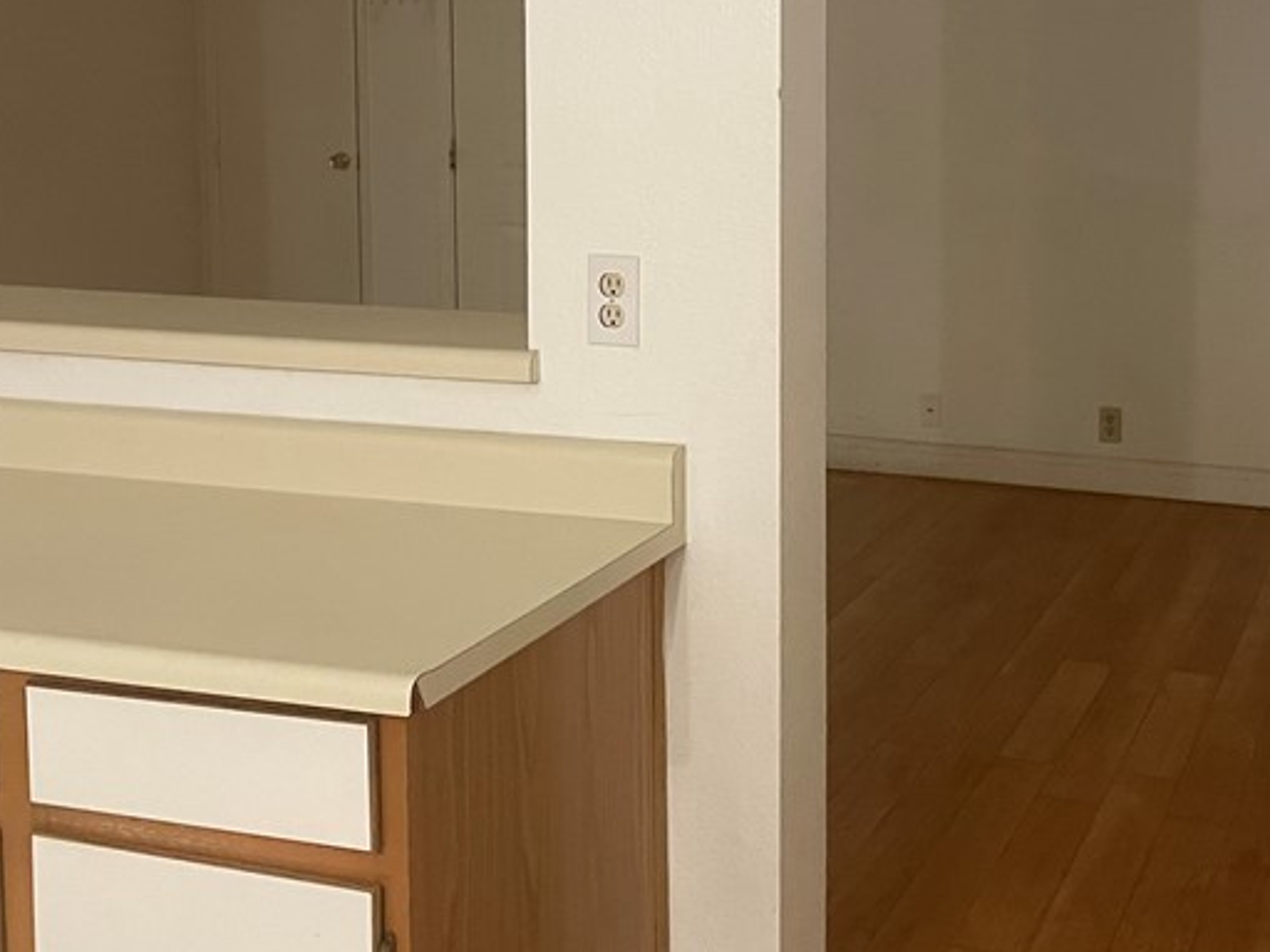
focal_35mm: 52
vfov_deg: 27.4
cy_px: 183
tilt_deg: -5.3
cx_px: 737
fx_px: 1908
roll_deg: +0.1
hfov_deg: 36.7
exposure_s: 1/60
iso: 320
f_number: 1.6
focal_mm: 4.2
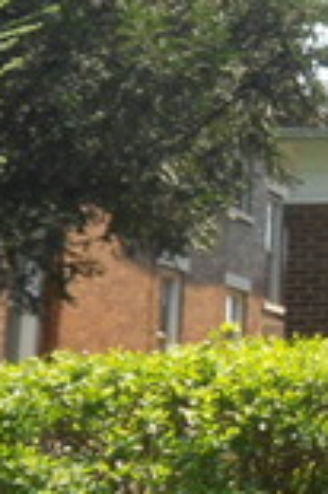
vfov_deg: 18.5
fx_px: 1507
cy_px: 143
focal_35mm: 110
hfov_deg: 10.6
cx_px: 802
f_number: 3.6
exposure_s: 1/250
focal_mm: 5.8
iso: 80
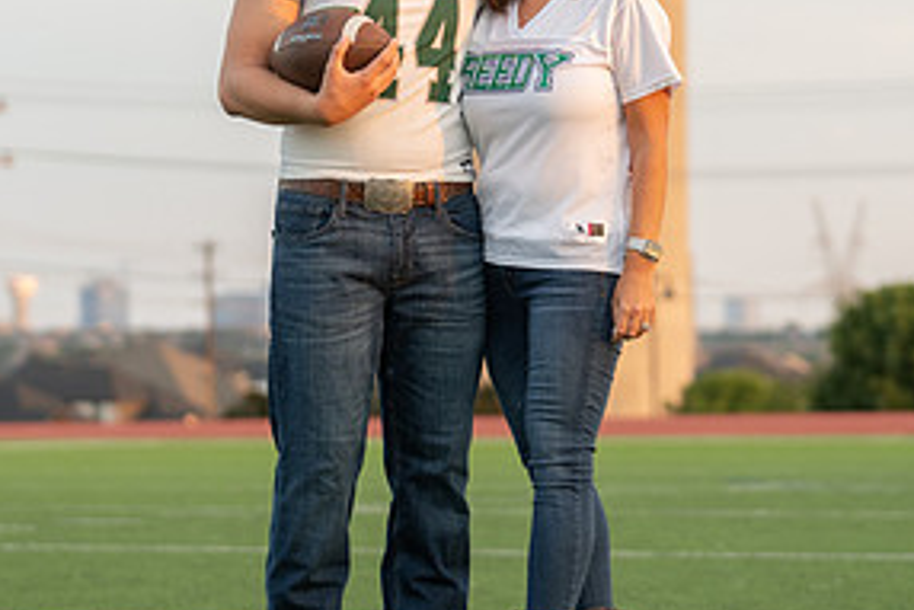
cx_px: 428
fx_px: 4013
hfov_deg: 13.0
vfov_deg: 8.7
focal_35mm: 158
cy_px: 149
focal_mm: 78
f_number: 2.8
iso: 250
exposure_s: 1/320
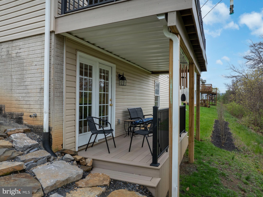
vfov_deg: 56.8
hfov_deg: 71.6
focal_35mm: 24
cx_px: 132
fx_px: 182
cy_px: 98
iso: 100
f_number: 7.1
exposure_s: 1/60
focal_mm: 12.29
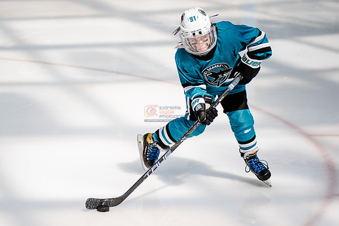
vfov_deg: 9.2
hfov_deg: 13.7
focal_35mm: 150
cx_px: 127
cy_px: 135
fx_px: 1411
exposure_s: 1/2000
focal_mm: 120
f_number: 3.2
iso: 640
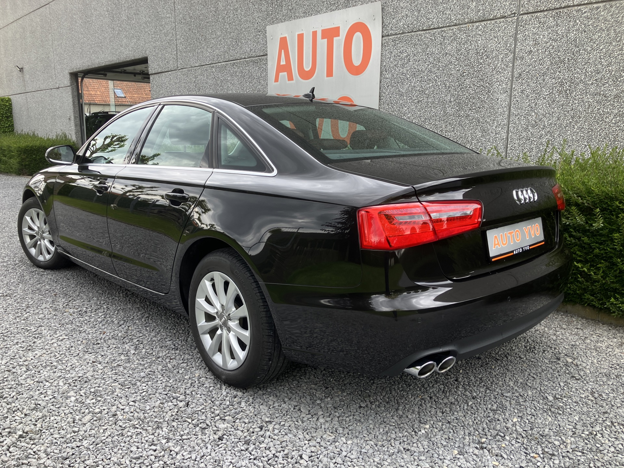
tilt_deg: -11.2
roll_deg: -0.1
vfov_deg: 49.7
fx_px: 505
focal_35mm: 28
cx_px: 312
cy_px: 234
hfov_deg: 63.4
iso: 25
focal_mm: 3.99
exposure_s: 1/142
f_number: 1.8
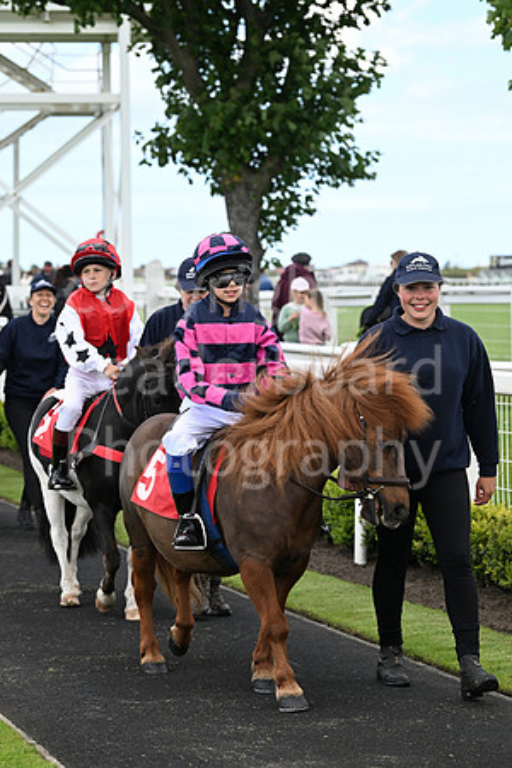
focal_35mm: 120
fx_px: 2560
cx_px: 256
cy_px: 384
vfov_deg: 17.1
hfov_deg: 11.4
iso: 500
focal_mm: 120
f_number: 5.6
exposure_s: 1/1000
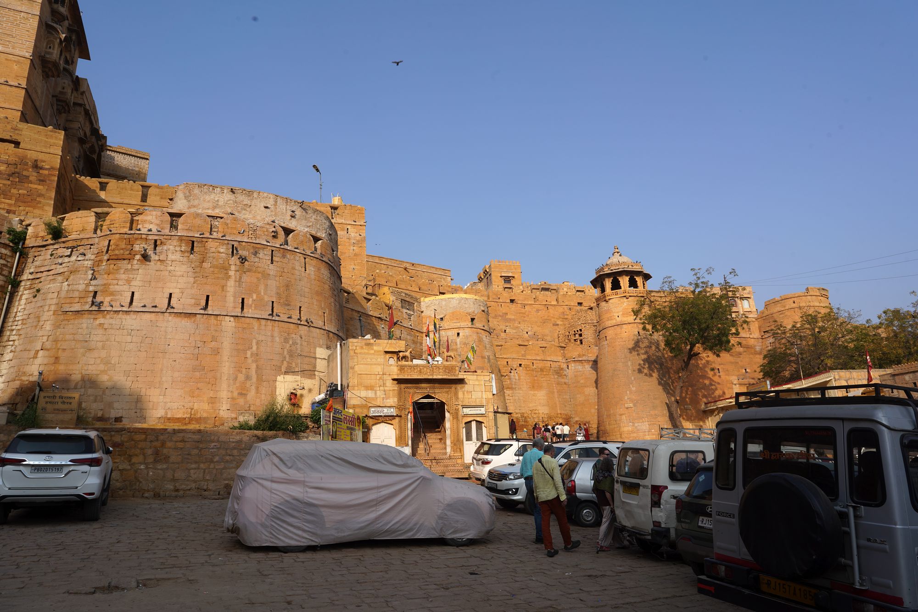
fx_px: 612
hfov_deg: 73.7
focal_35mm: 24
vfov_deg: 53.1
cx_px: 459
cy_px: 306
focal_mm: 24
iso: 100
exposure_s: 1/100
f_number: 16
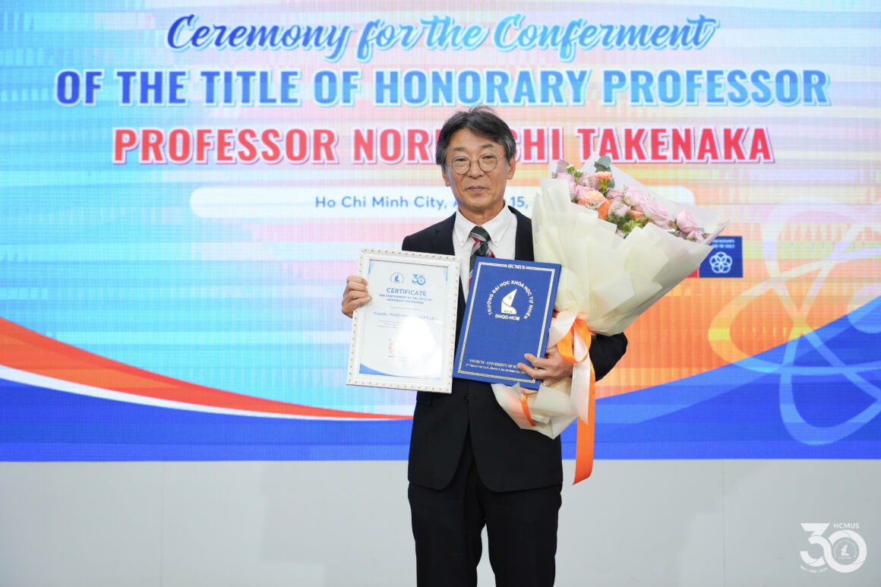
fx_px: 1052
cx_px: 440
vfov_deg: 31.2
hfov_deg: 45.4
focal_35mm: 43
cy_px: 294
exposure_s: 1/200
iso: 640
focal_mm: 43
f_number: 3.2
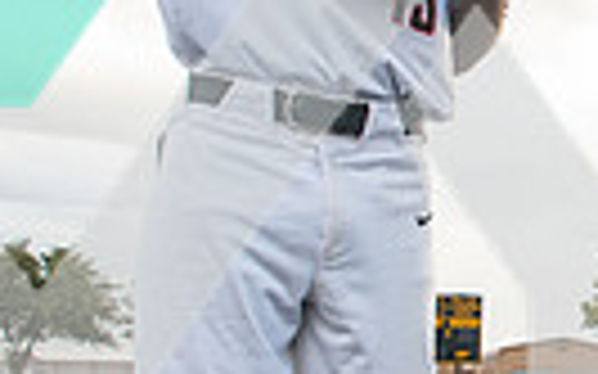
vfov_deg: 12.2
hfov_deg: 18.1
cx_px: 791
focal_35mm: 107
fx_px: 1743
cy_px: 223
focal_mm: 24
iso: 400
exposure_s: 1/250
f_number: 7.1
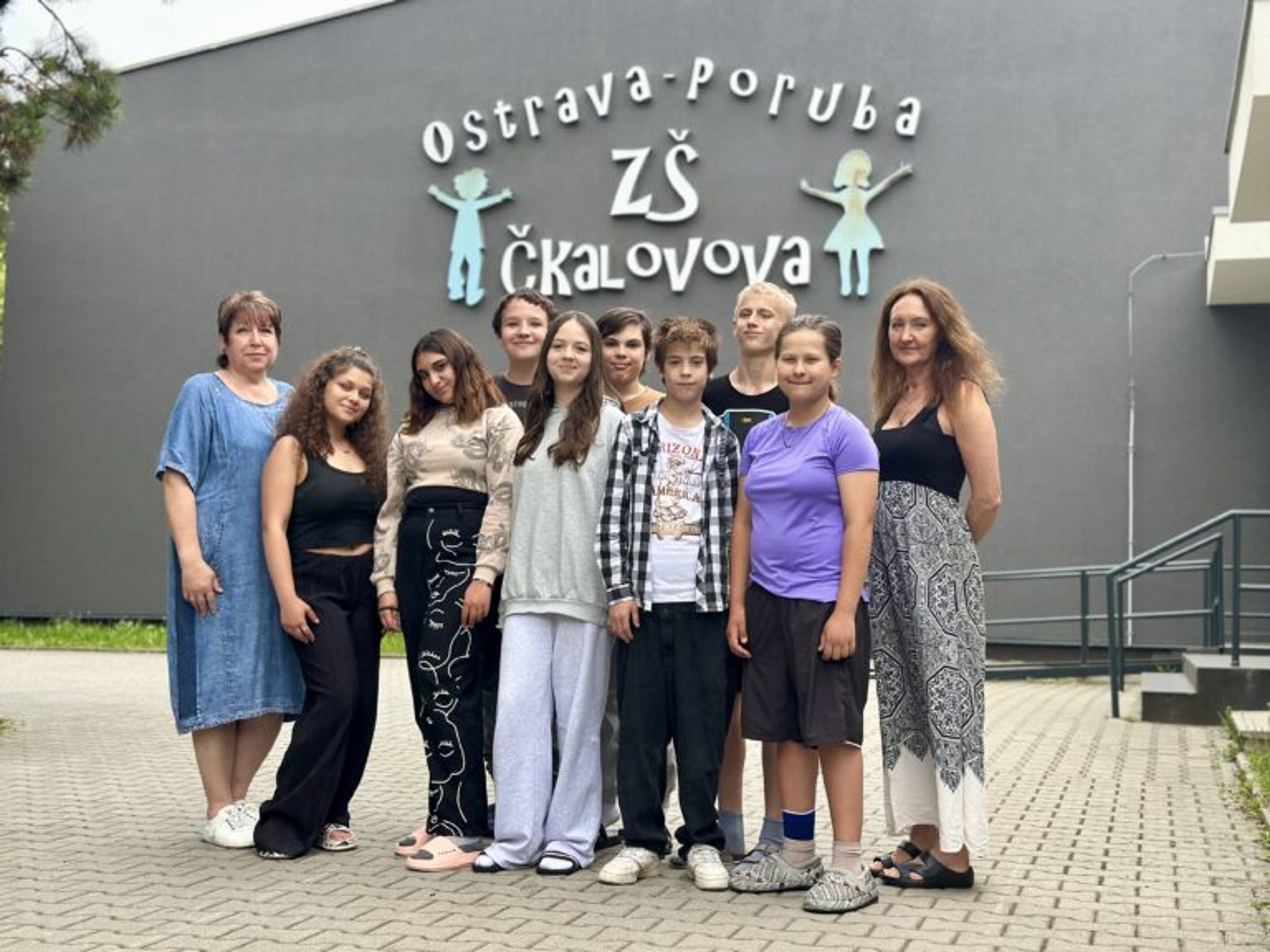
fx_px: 1761
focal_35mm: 48
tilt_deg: +3.6
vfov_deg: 30.3
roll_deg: -1.2
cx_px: 635
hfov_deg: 39.7
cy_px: 476
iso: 80
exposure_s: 1/903
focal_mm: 6.86
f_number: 1.78
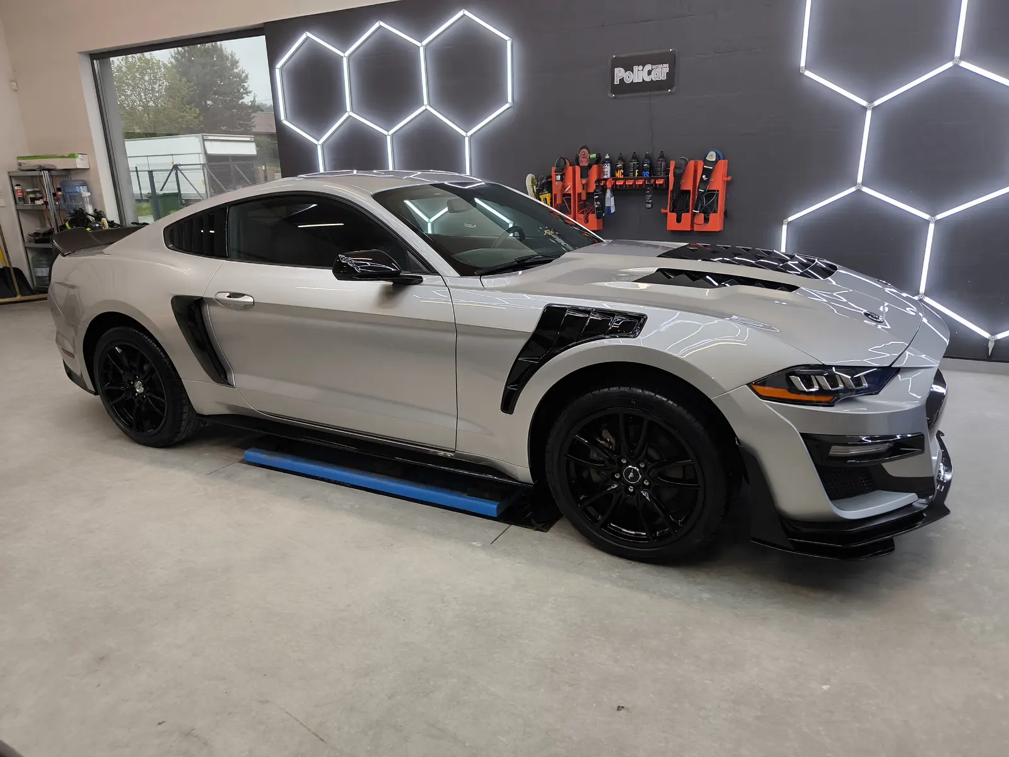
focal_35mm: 24
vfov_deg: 56.8
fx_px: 700
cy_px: 378
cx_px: 504
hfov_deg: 71.6
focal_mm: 6.92
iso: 50
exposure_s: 1/100
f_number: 1.9
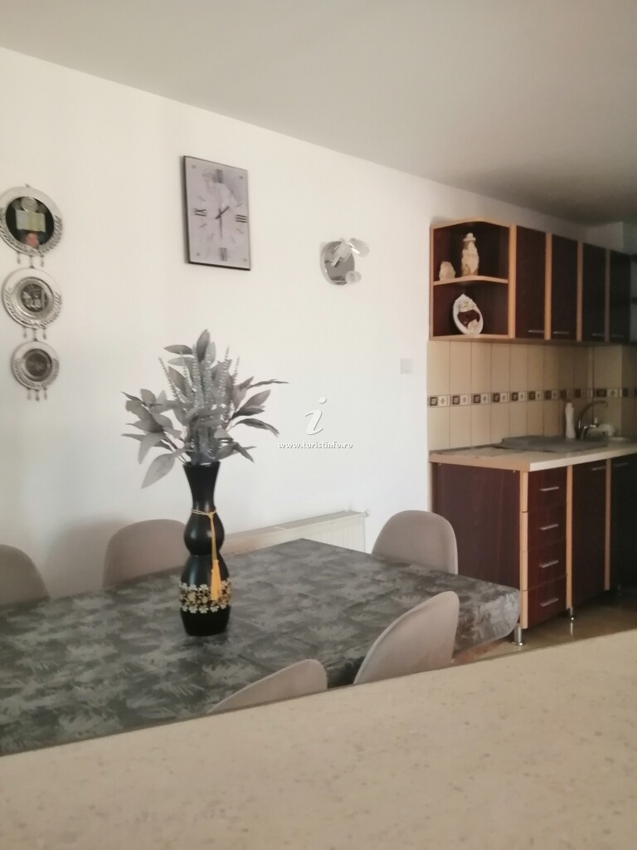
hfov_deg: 53.1
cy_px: 425
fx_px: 638
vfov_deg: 67.3
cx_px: 318
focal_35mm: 26
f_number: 1.8
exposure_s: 1/24
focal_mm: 3.6
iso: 320
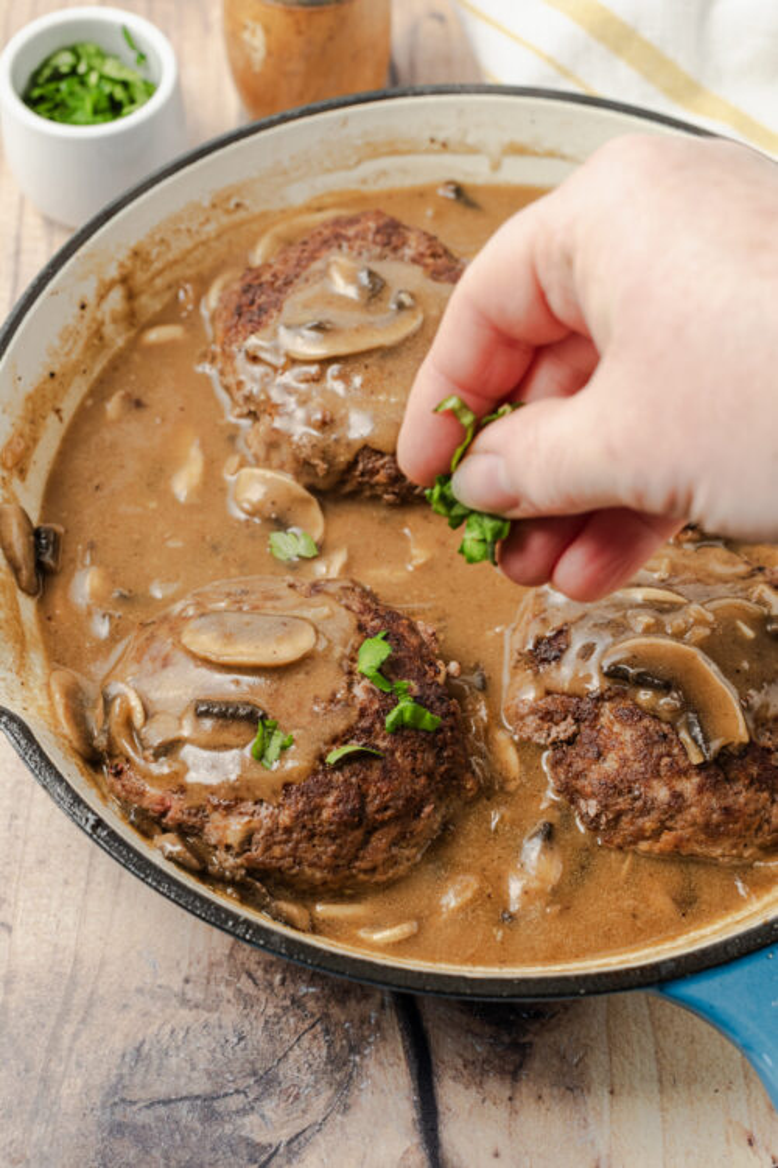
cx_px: 389
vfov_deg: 39.6
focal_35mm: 50
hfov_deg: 27.0
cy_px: 584
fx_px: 1621
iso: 320
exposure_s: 1/15
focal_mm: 50
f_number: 7.1
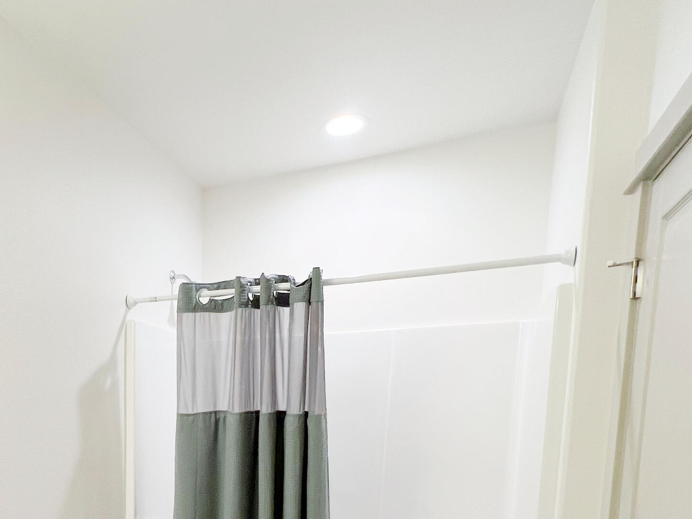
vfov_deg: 45.9
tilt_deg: -6.7
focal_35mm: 27
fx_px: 540
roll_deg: -0.9
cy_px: 478
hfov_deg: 59.8
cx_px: 131
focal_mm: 1.57
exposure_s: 1/60
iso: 125
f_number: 1.8
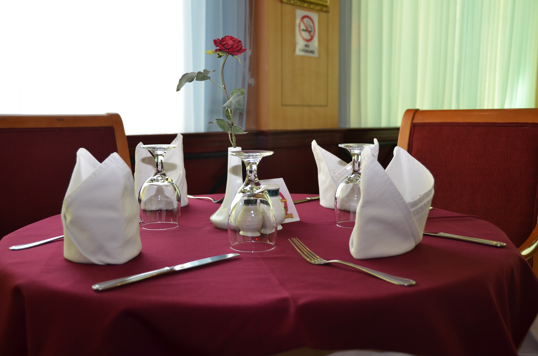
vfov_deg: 36.7
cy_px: 178
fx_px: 537
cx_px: 269
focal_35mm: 36
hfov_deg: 53.2
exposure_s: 1/60
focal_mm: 24
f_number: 4
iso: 320
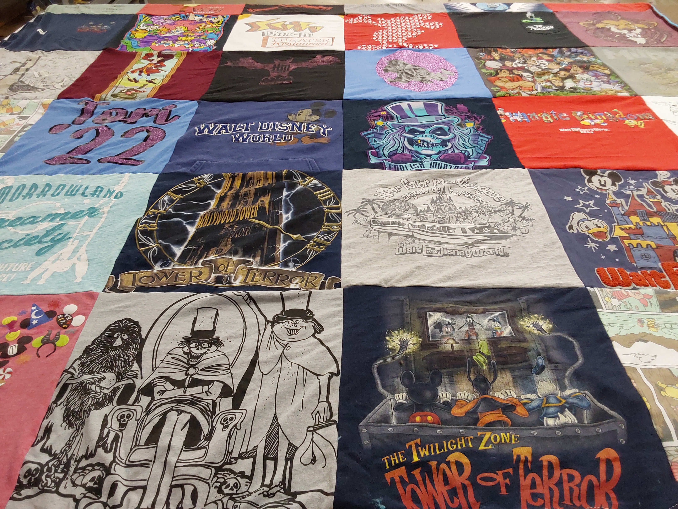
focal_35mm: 28
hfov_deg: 63.4
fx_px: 548
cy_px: 254
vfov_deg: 49.7
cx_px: 339
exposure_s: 1/50
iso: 125
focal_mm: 2.91
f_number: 1.9
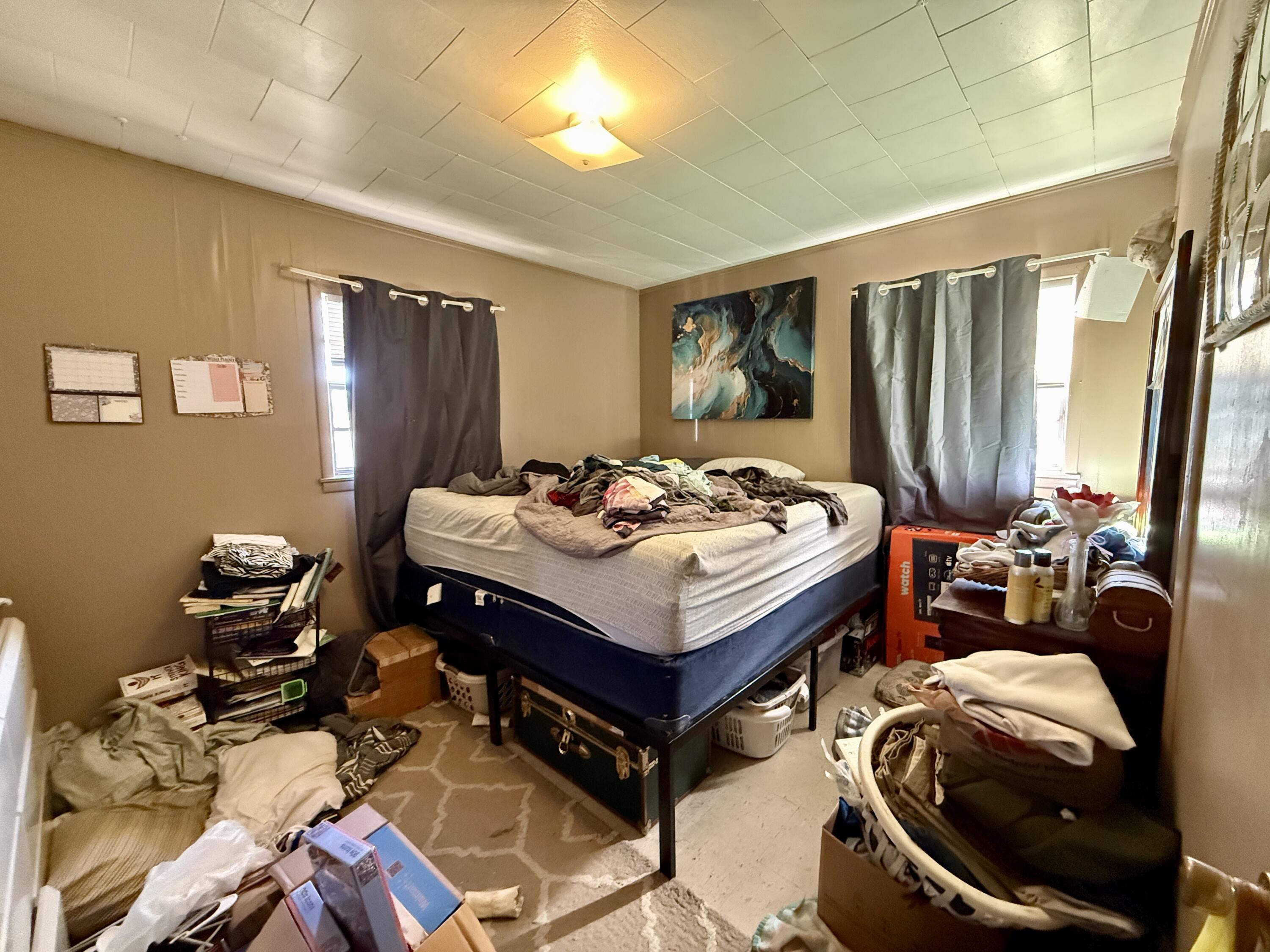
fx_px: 514
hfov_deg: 102.1
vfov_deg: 85.7
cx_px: 635
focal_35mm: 14
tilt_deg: -6.4
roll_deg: +0.4
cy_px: 476
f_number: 2.2
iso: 1000
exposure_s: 1/60
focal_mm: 2.22
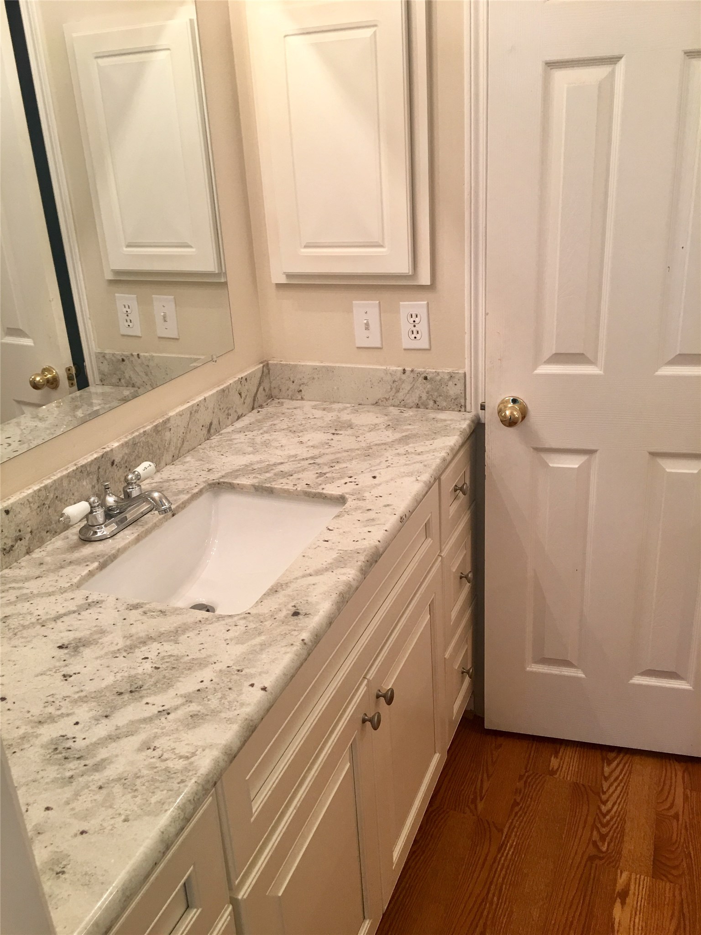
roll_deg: +3.2
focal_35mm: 29
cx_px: 350
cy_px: 468
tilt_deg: -20.5
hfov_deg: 48.2
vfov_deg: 61.7
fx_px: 783
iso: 25
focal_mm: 4.15
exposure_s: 1/15
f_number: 2.2
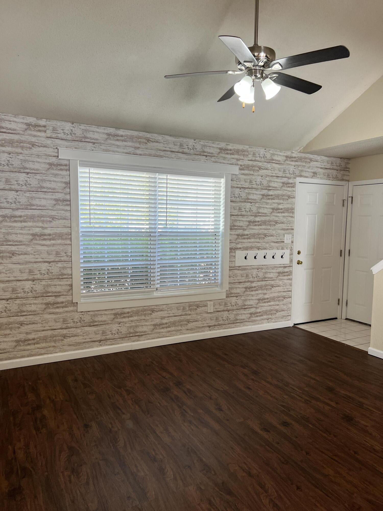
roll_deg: -0.7
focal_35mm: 26
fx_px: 384
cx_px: 192
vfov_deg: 67.3
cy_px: 256
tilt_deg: -4.7
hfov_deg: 53.1
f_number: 1.5
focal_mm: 5.7
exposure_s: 1/120
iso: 125
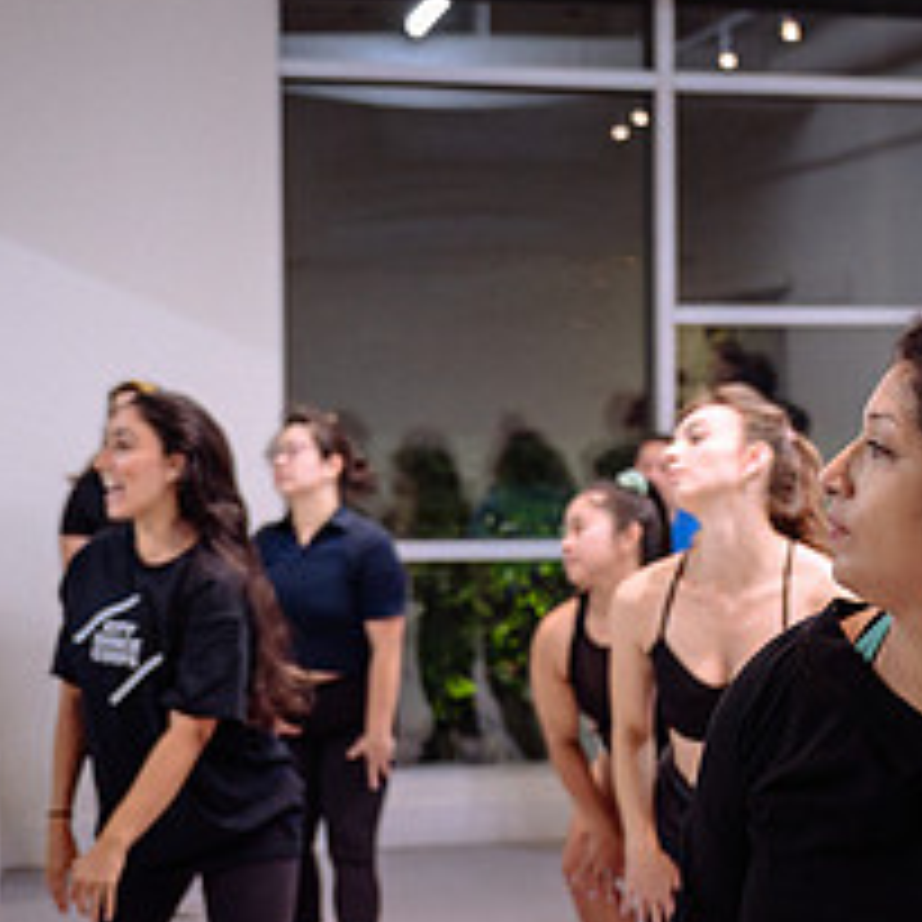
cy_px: 563
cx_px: 752
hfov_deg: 18.7
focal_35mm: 92
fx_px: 2772
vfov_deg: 18.9
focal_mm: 32
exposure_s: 1/160
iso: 1600
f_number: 2.8
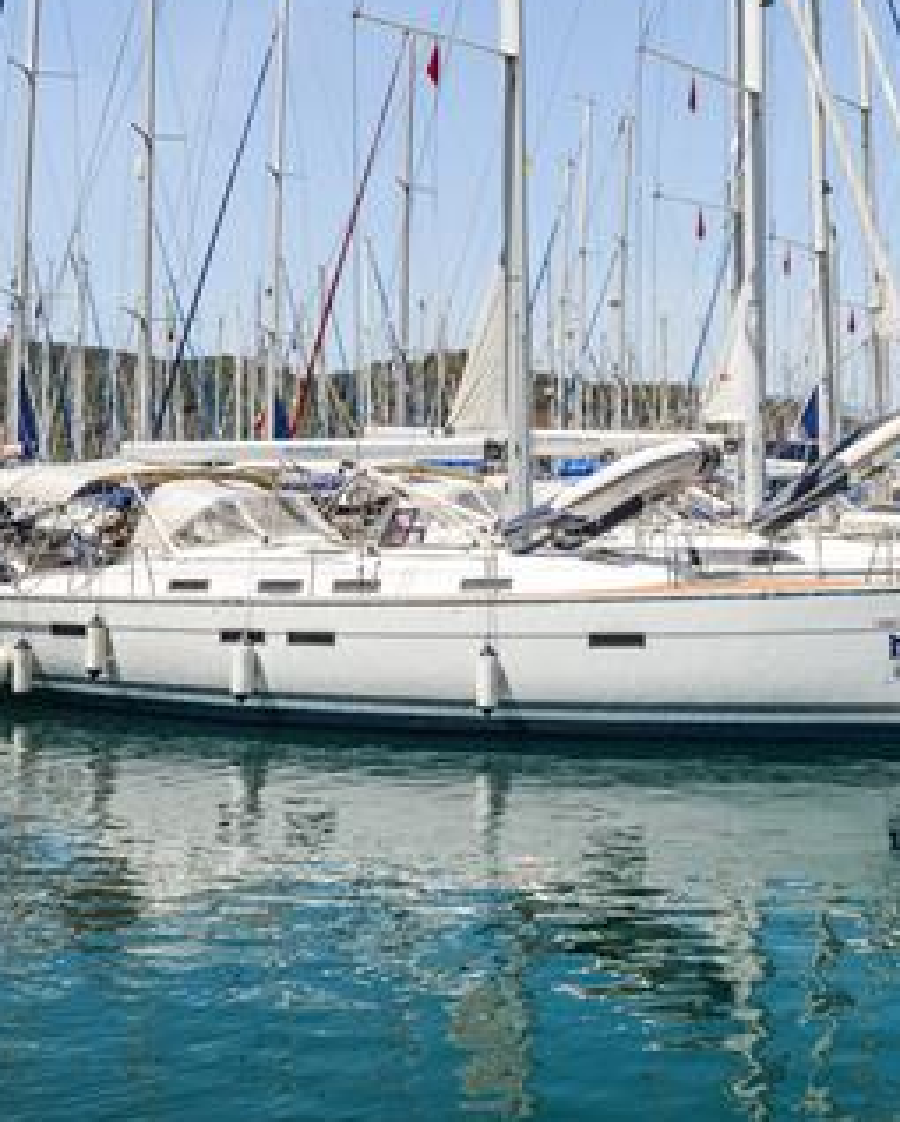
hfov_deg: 28.0
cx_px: 732
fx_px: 1762
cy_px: 430
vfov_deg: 35.2
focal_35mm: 53
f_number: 13
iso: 500
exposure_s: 1/640
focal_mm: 30
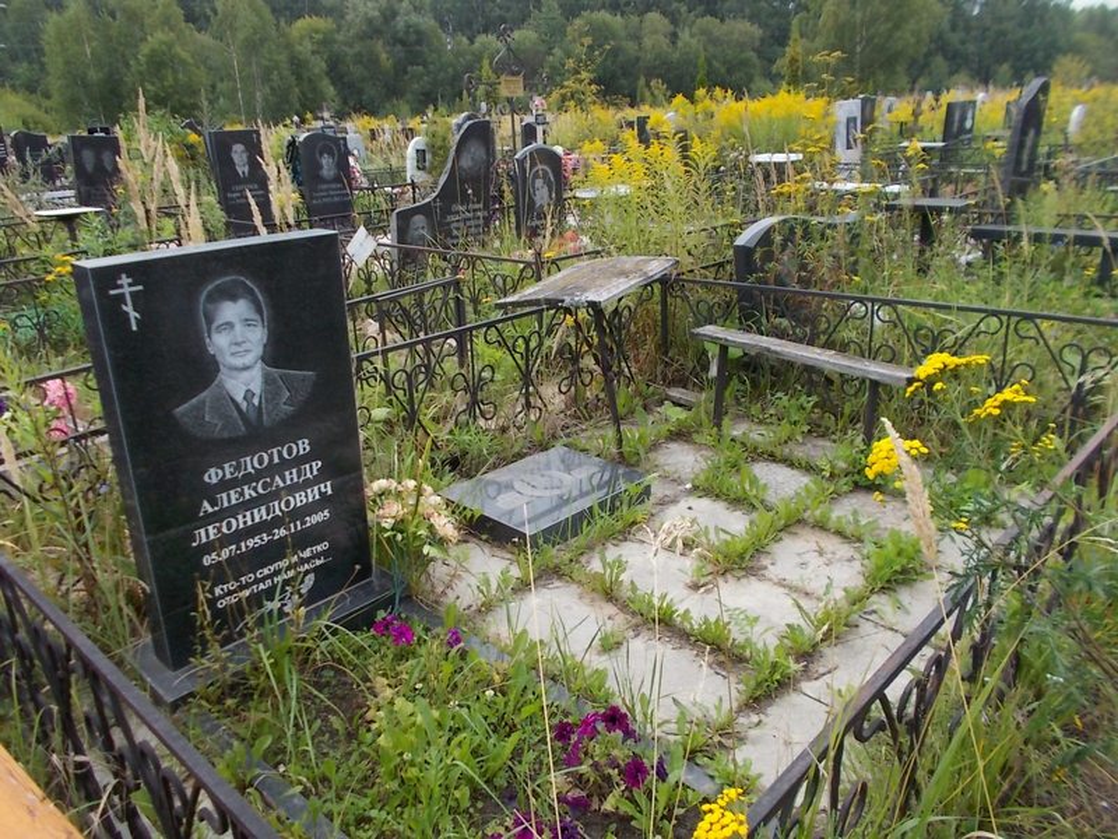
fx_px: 840
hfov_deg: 67.3
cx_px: 559
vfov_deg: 53.1
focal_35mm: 26
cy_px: 420
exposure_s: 1/320
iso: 80
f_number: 3.2
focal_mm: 4.6
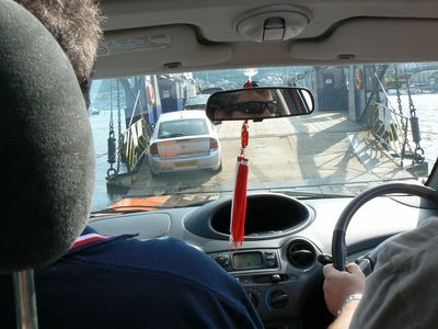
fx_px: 456
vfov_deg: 39.7
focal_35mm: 36
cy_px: 164
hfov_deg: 51.4
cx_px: 219
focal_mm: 6
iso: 80
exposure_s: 1/200
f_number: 5.6
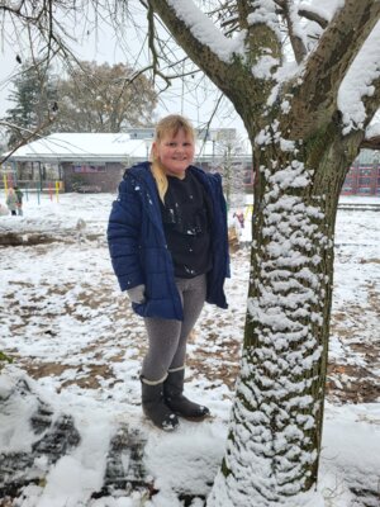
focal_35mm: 26
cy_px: 254
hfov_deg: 53.1
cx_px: 190
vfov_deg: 67.3
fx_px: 381
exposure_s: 1/300
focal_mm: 5.4
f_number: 1.8
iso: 40
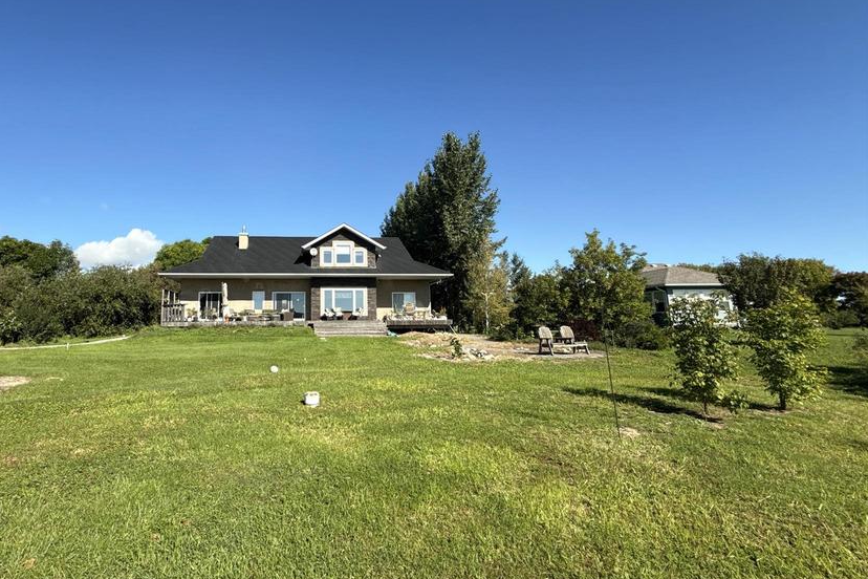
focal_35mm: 18
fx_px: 434
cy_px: 256
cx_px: 333
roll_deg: +0.1
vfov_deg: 67.2
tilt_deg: +10.2
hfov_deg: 88.5
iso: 50
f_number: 2.2
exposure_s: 1/1745
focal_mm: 2.22
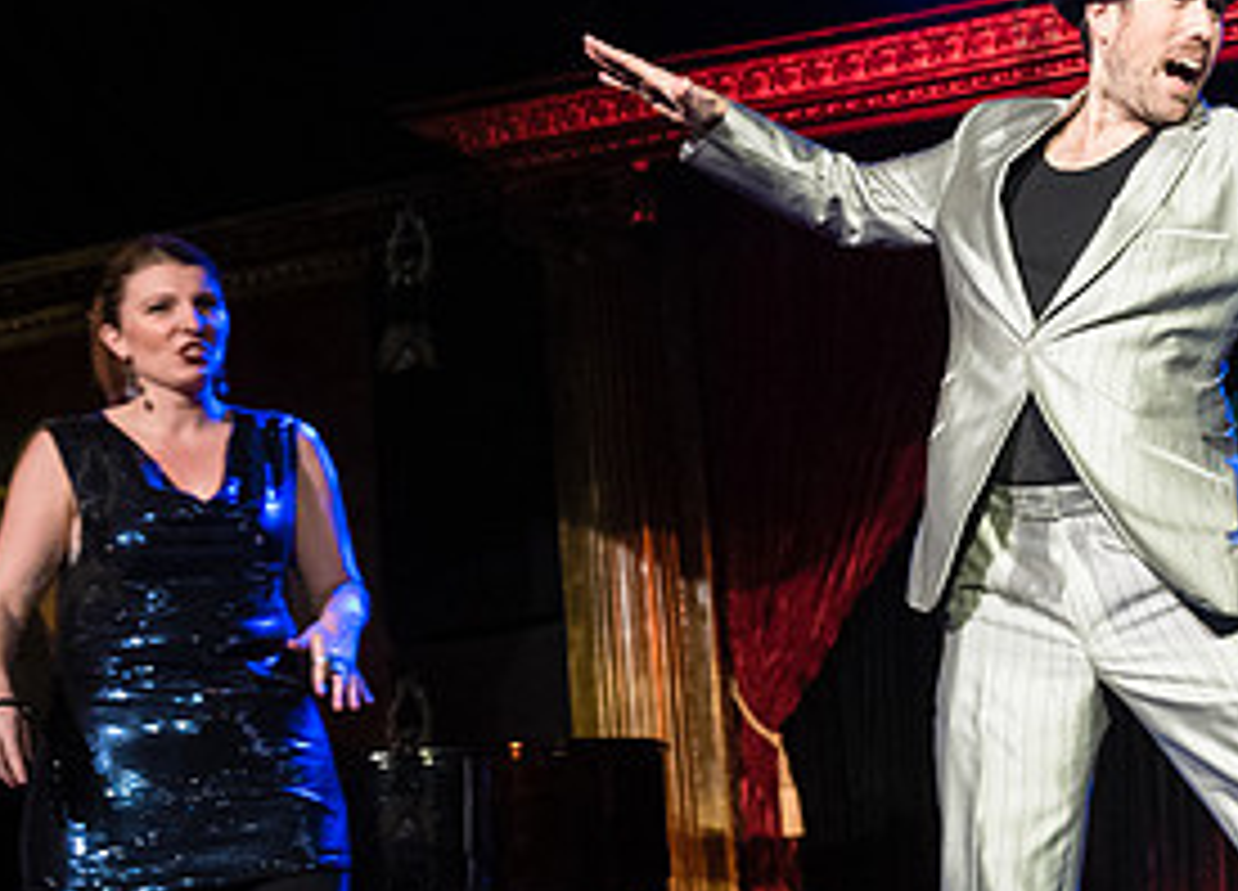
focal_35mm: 60
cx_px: 1055
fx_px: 2115
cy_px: 398
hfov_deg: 31.5
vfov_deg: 23.8
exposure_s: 1/200
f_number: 2.8
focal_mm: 24
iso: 4000
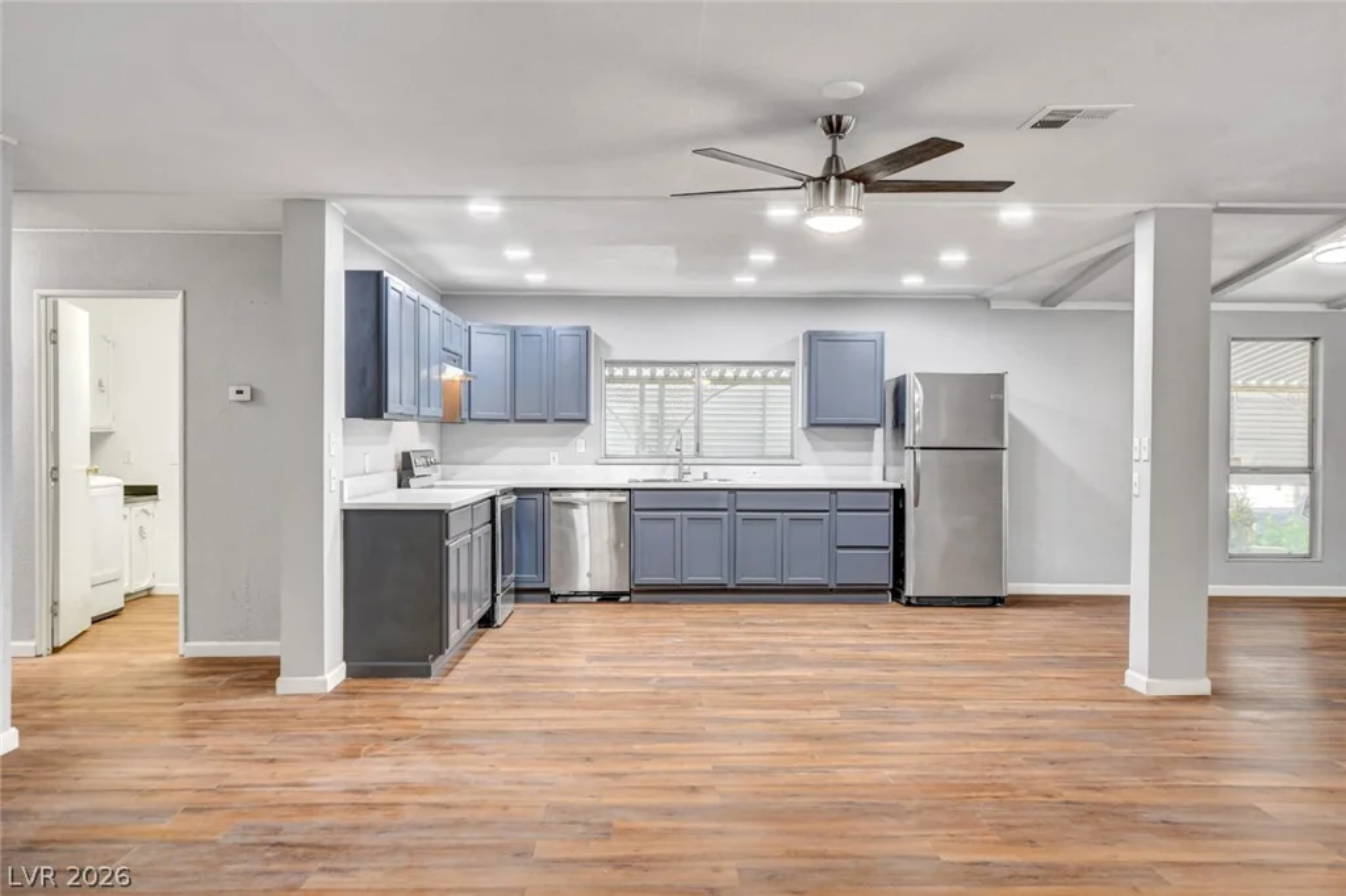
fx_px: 1121
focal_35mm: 30
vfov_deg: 43.6
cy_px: 448
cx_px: 673
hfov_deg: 61.9
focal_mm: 20
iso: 640
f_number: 9
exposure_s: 1/6
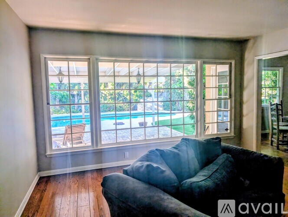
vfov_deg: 56.9
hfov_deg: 71.5
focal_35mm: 24
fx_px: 200
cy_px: 108
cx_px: 144
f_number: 1.68
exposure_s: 1/31.2
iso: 27
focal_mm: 6.9
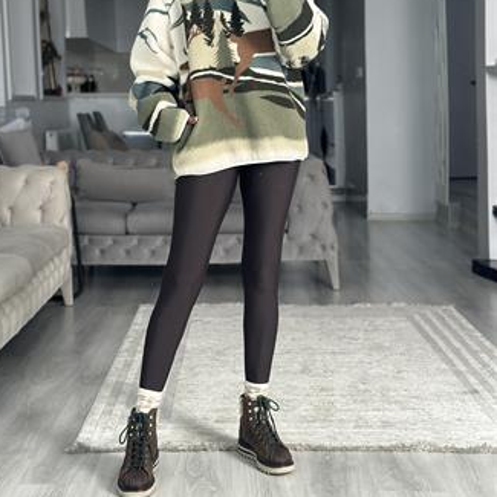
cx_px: 208
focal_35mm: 66
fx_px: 1072
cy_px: 156
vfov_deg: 25.9
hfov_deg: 26.1
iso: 125
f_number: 1.78
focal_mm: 6.86
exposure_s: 1/50
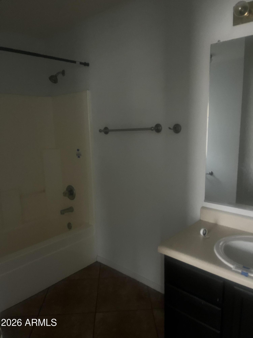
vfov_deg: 67.3
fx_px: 253
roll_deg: +1.9
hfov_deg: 53.1
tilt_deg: -9.6
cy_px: 169
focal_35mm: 26
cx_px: 126
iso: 800
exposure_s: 1/30
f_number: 1.6
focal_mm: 5.1
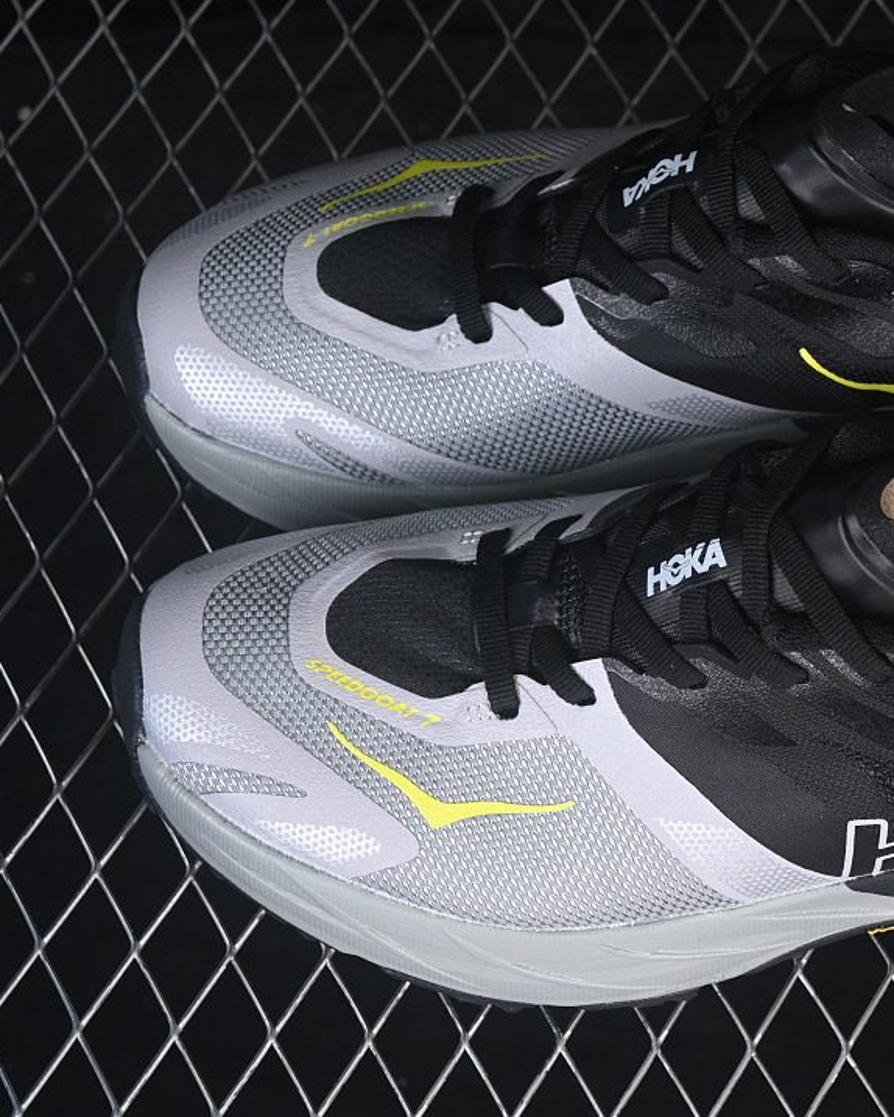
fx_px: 3504
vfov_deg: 18.1
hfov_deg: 14.4
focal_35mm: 106
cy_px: 559
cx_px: 768
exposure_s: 1/60
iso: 160
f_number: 6.3
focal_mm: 50
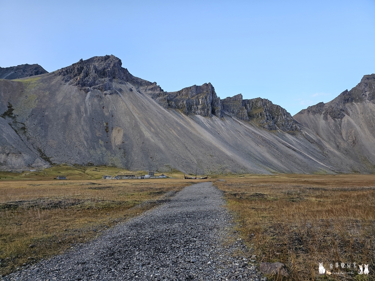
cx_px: 188
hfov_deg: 73.9
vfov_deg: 58.9
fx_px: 249
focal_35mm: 23
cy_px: 140
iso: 20
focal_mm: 6.3
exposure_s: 1/180
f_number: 1.7
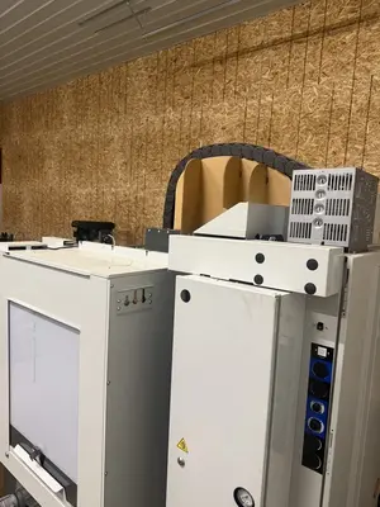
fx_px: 351
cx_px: 190
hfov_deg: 56.8
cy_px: 254
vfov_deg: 71.6
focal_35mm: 24
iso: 400
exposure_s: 1/60
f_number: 1.78
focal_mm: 6.76
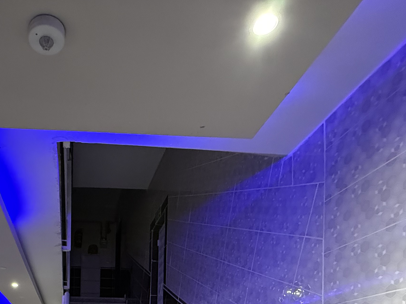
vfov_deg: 35.0
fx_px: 387
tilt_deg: +2.9
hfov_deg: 51.8
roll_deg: -1.7
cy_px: 356
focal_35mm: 33
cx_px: 80
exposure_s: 1/50
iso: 800
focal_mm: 2.22
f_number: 2.2
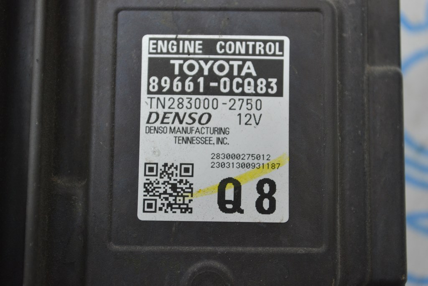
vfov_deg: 18.2
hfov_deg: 27.0
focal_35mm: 75
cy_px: 143
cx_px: 214
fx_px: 892
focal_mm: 50
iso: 800
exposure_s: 1/60
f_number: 5.6
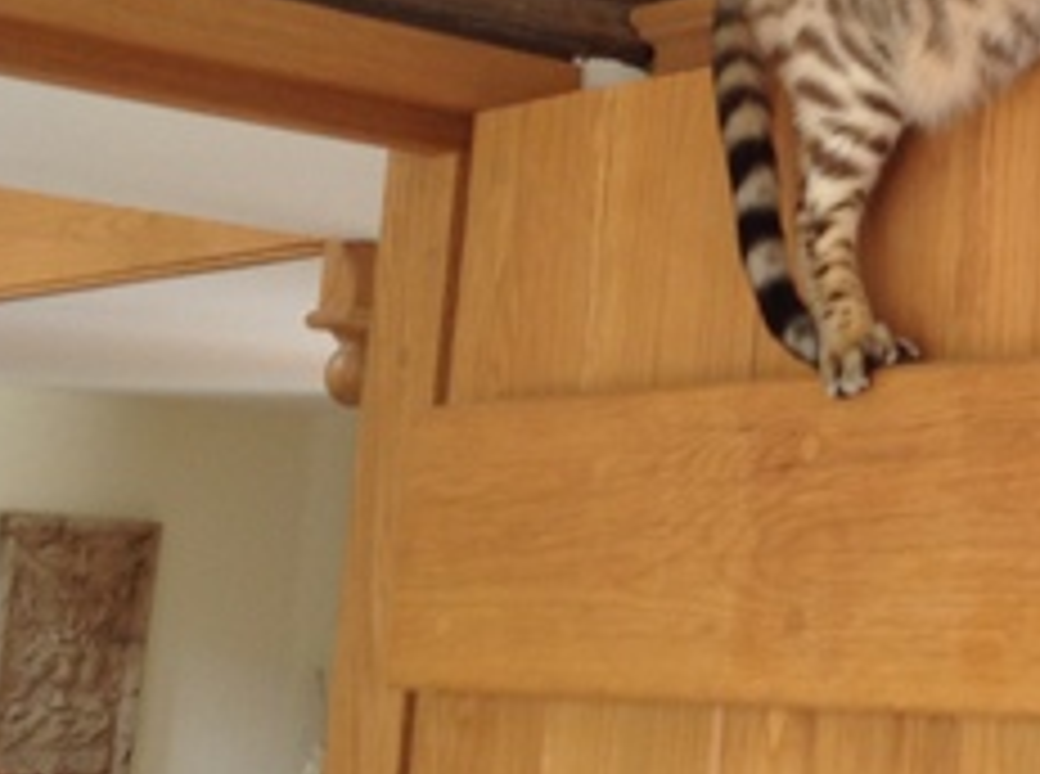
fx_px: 2727
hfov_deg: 20.2
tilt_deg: +14.9
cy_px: 36
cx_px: 1247
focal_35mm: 91
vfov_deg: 15.9
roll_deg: -1.0
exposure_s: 1/17
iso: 50
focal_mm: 4.28
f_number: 2.4
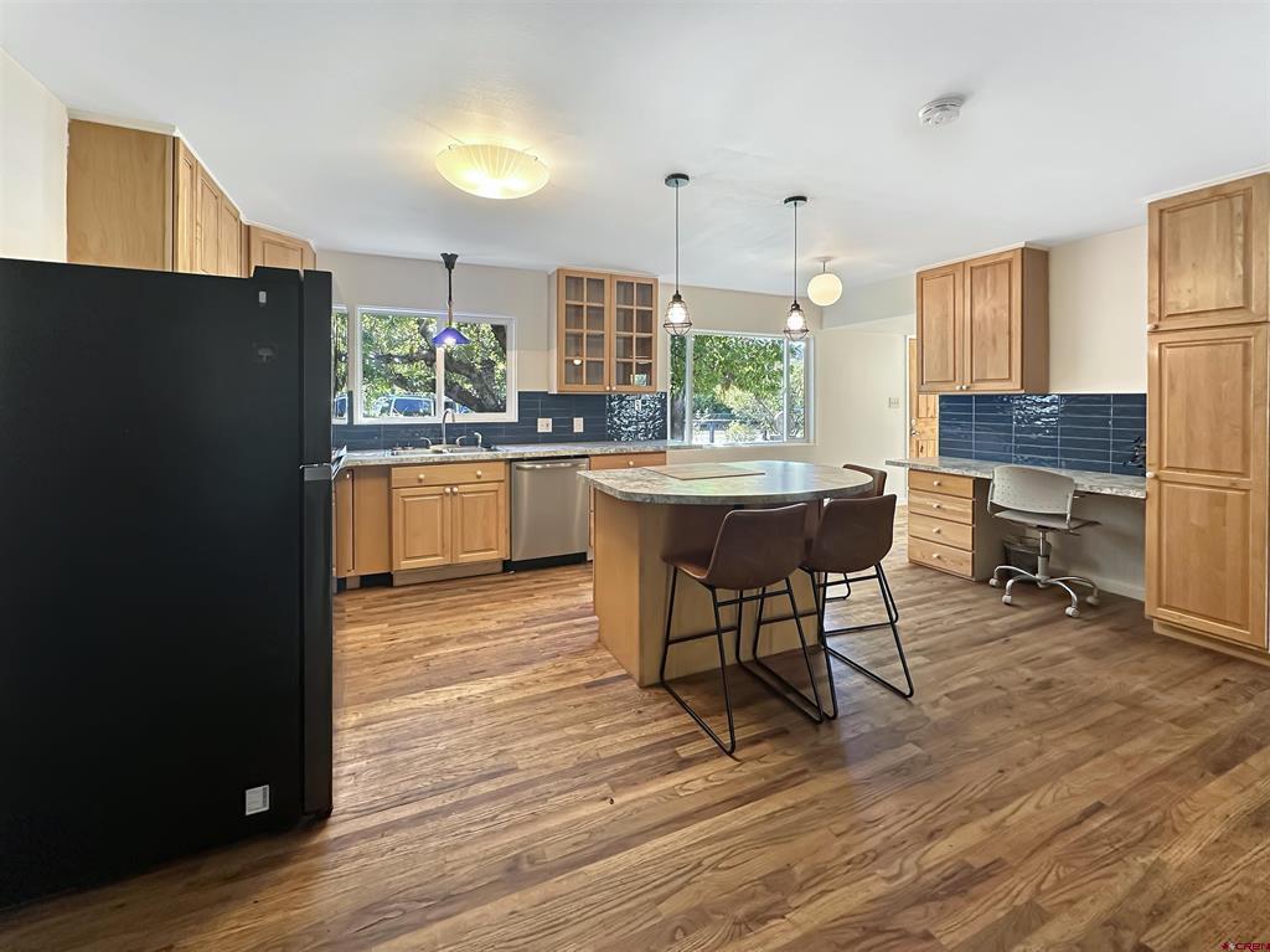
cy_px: 476
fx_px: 513
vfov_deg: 85.6
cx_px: 635
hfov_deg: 102.1
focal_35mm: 14
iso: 500
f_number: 2.2
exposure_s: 1/60
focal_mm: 2.22
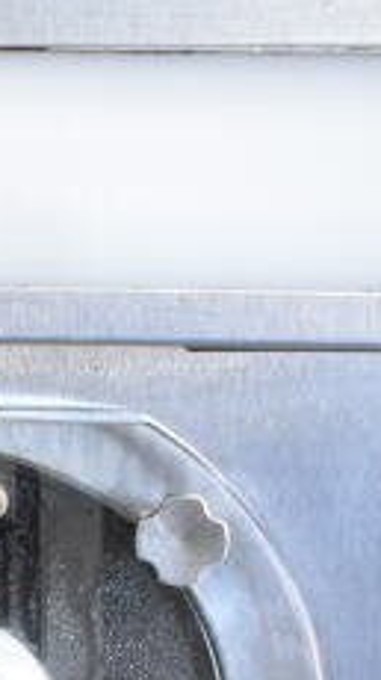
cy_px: 686
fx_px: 2250
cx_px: -154
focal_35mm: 125
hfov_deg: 9.5
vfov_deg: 16.8
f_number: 3.8
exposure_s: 1/60
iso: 1600
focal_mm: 20
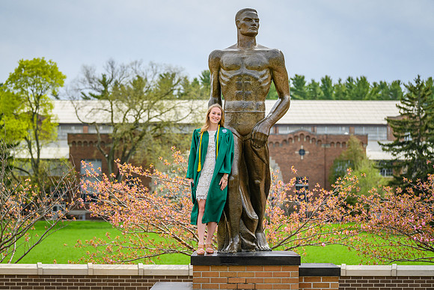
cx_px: 211
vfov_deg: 14.1
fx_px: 1174
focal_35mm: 97
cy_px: 142
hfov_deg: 20.9
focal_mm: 95
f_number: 4
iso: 400
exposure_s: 1/2000
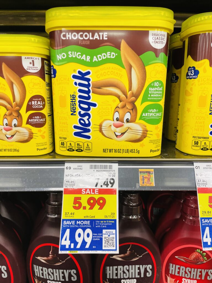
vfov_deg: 67.3
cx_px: 106
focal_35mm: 26
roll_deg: +0.4
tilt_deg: -14.0
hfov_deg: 53.1
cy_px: 142
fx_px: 212
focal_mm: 4.2
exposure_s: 1/120
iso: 125
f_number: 1.6
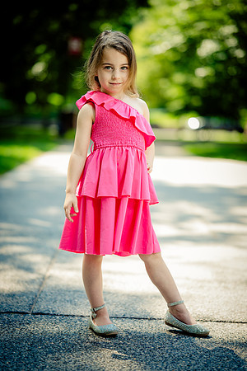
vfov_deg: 23.9
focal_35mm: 85
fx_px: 875
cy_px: 186
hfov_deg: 16.1
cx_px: 124
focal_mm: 85
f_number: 1.8
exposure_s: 1/200
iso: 32
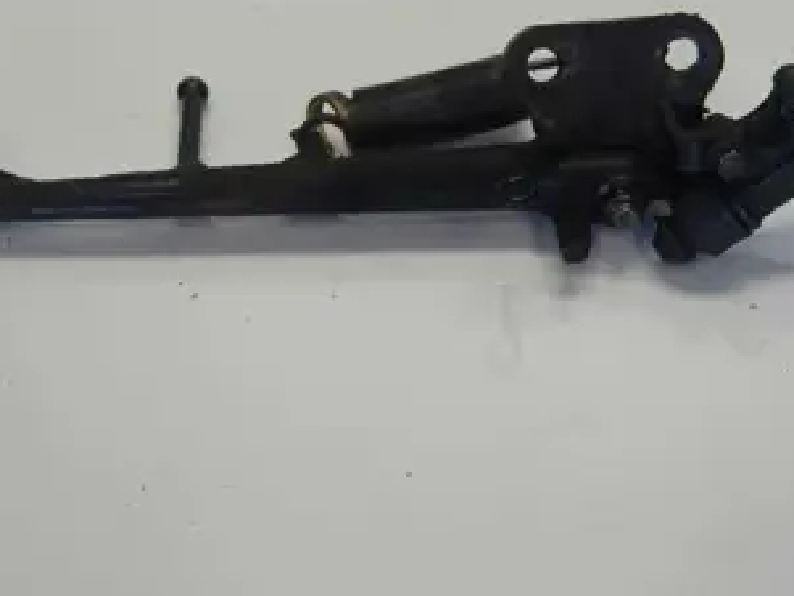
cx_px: 495
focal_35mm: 78
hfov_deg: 24.9
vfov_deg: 18.8
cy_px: 164
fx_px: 1790
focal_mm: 30
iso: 400
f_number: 5
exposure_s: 1/100
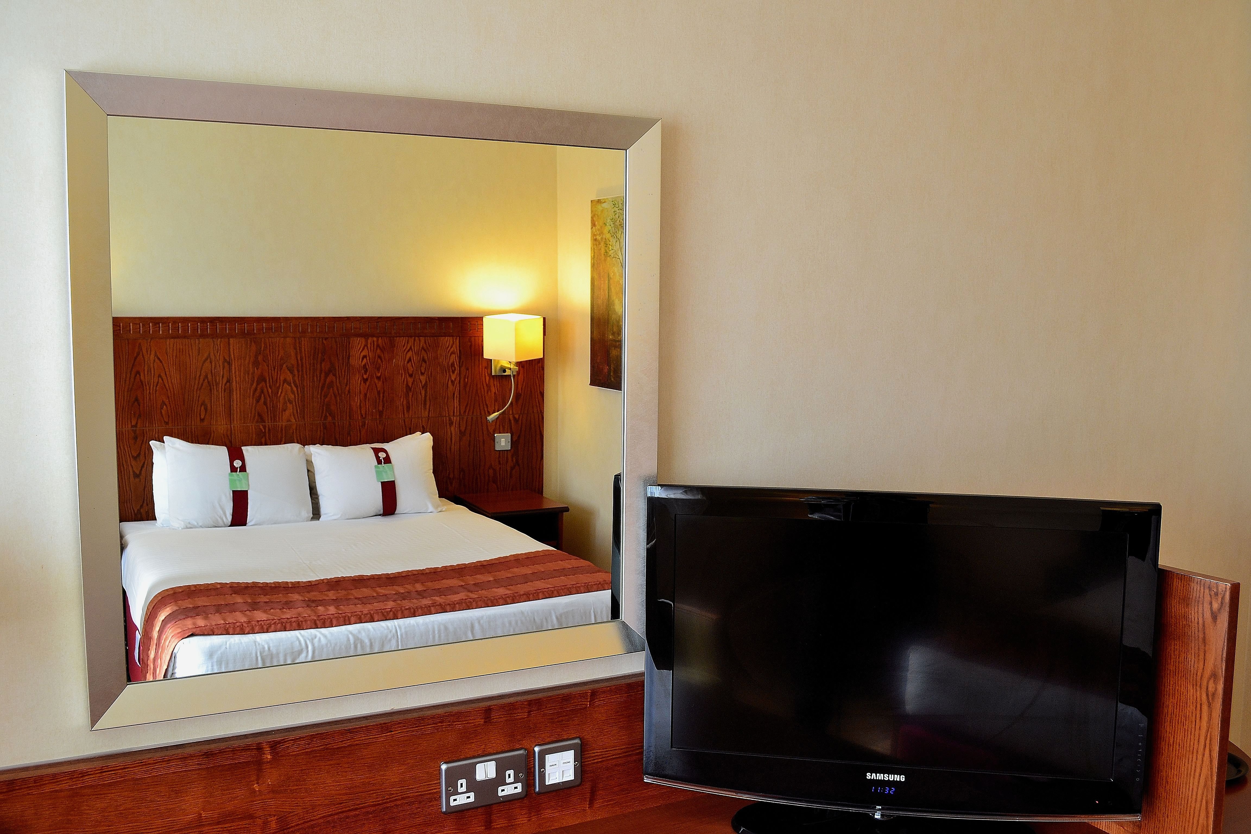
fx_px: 1147
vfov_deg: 40.0
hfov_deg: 57.2
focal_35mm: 33
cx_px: 626
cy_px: 417
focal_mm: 22
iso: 400
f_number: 6.3
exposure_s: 1/25
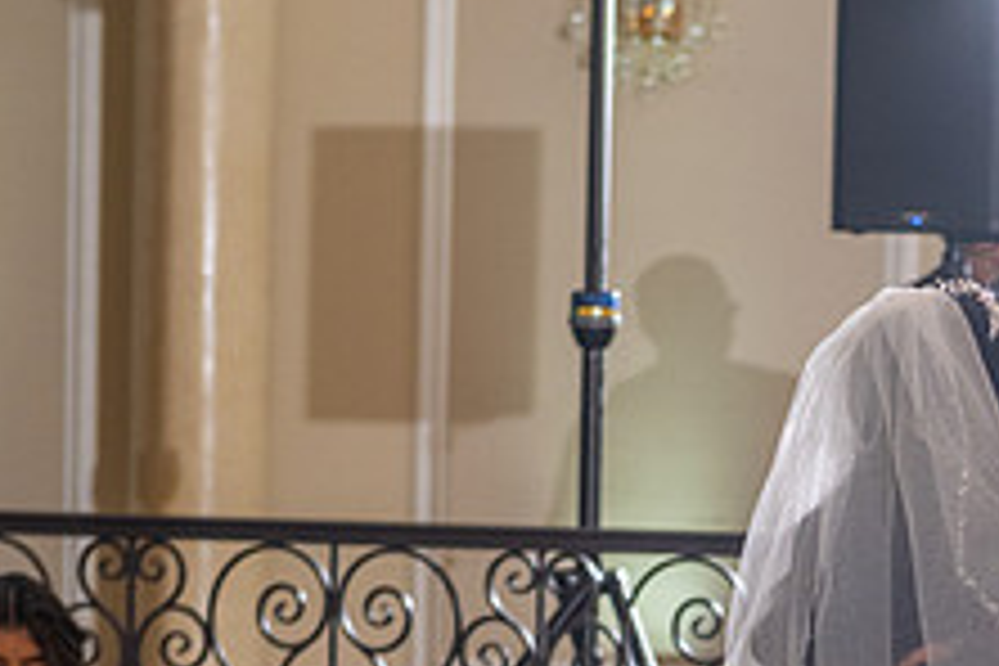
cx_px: 941
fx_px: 6465
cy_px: 970
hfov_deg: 8.8
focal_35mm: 233
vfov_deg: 5.8
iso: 800
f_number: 4
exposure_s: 1/160
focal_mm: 70
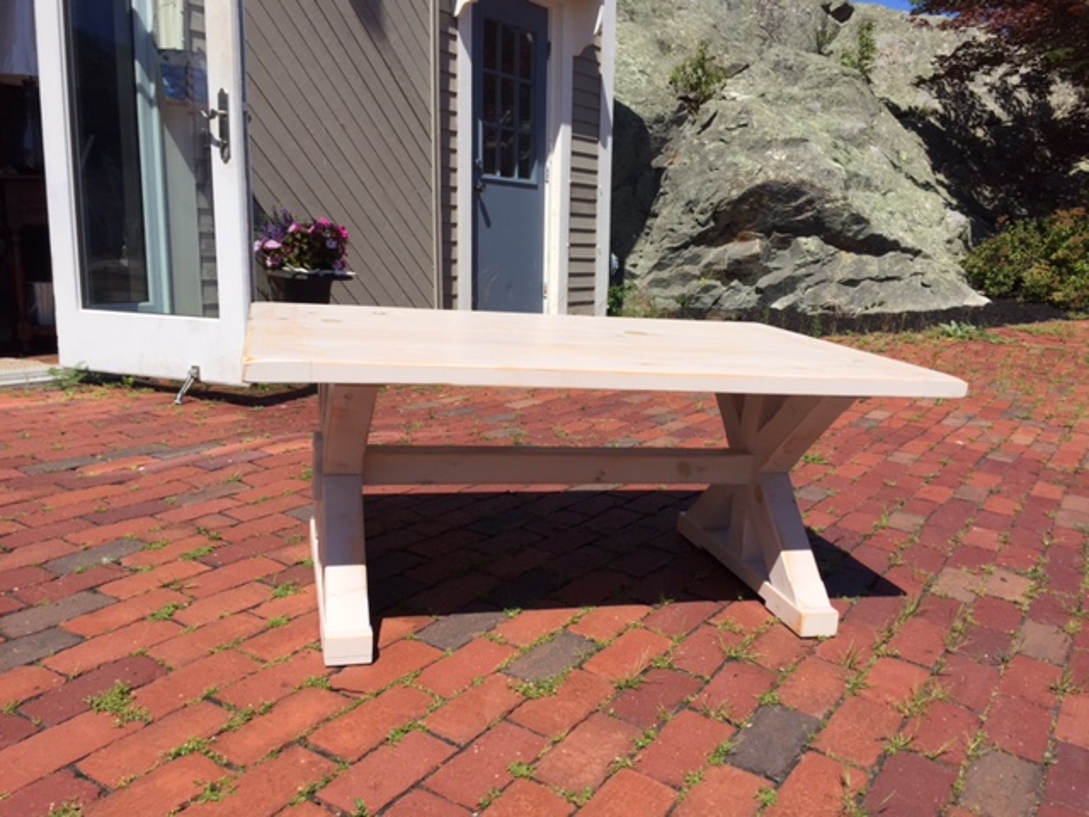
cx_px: 544
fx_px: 912
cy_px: 408
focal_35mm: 29
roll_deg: -0.2
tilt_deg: -8.8
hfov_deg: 61.7
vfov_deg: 48.2
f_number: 2.2
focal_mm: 4.15
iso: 32
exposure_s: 1/3597
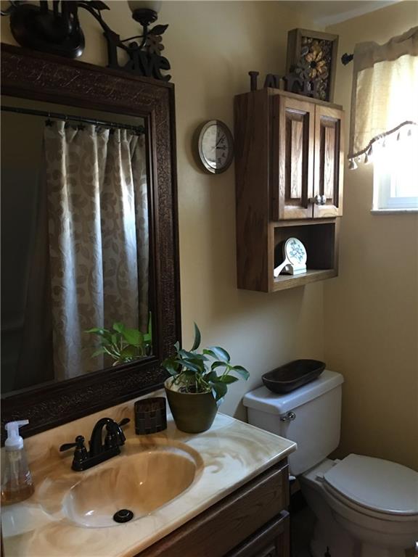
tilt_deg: -5.7
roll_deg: +1.9
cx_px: 209
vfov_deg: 61.7
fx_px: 467
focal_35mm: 29
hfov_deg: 48.2
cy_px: 278
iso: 64
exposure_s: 1/4
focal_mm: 4.15
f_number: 2.2
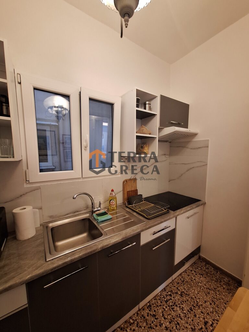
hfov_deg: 89.9
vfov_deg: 106.2
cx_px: 124
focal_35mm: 13
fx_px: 125
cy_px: 166
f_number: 2.2
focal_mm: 1.74
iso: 250
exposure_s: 1/25
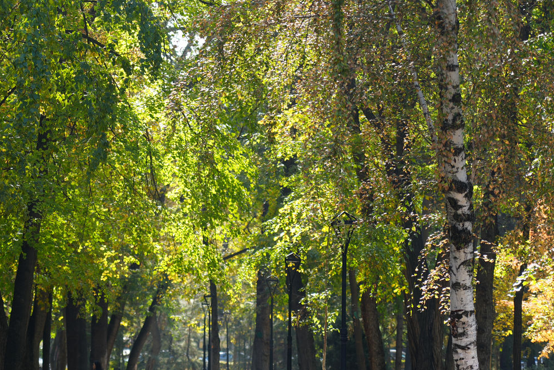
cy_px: 258
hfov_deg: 12.4
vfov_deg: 8.3
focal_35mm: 165
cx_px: 159
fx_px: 2540
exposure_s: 1/125
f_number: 4
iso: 100
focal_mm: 102
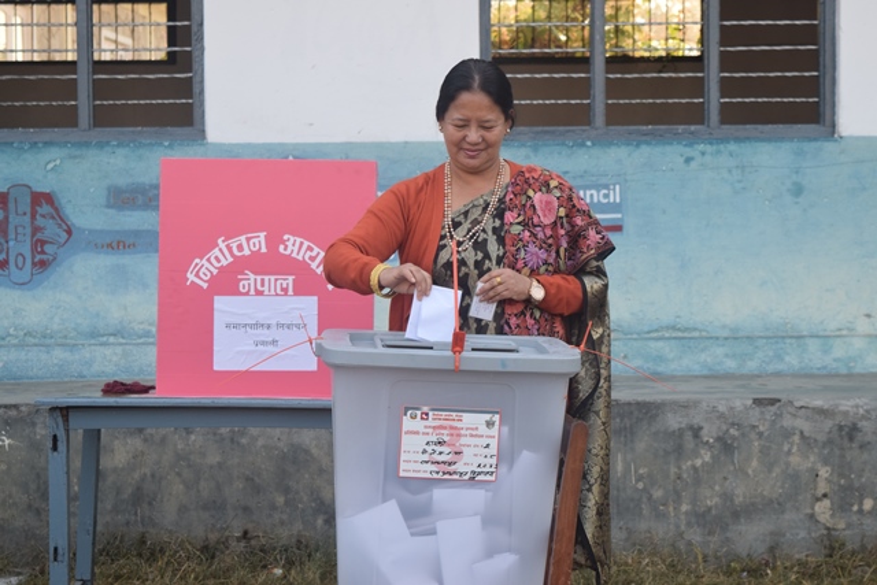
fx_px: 1827
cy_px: 292
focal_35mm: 75
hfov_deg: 27.0
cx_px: 438
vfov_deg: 18.2
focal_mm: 50
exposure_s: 1/200
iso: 400
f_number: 7.1
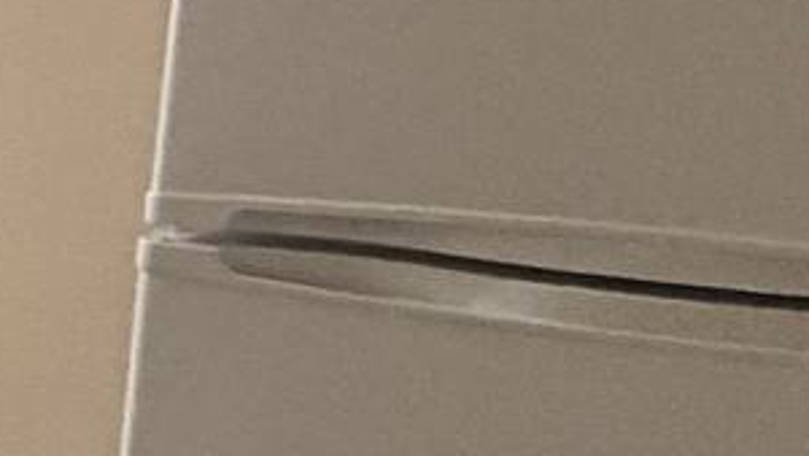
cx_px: -1335
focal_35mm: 104
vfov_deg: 11.7
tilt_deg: -11.0
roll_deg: +1.4
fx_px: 2232
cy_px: 283
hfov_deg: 13.0
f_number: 2.2
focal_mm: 2.22
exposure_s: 1/60
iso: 400
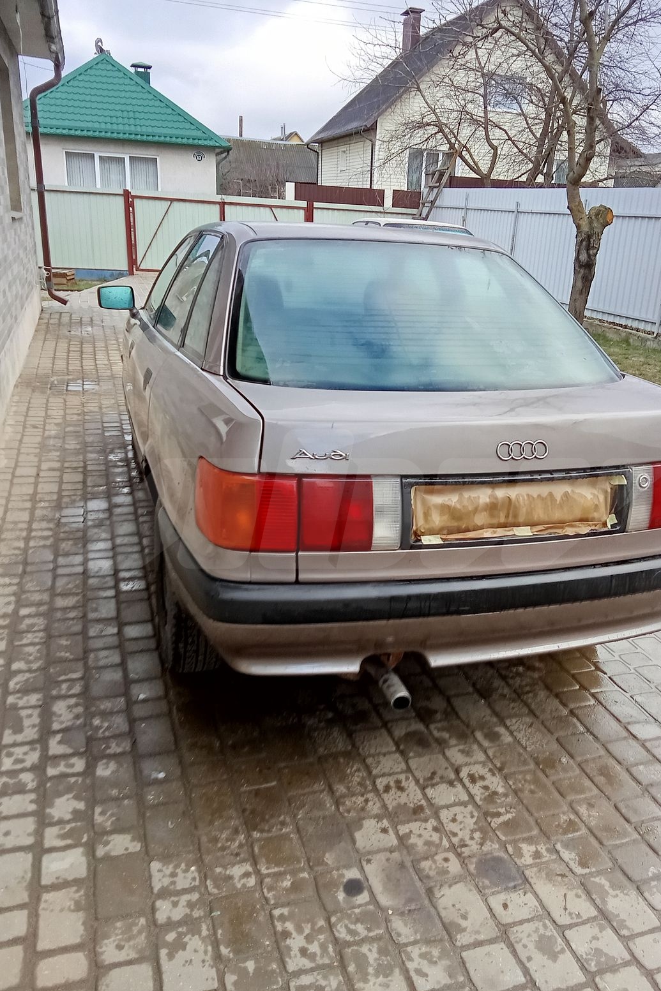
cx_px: 373
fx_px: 826
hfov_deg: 43.5
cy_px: 500
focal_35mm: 30
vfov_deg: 61.9
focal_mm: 2.78
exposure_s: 1/100
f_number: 2
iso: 100
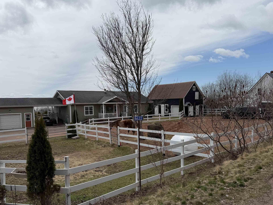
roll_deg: +1.2
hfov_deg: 60.0
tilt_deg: -4.2
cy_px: 117
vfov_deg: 46.7
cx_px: 132
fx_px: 237
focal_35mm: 30
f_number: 1.78
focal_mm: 6.76
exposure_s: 1/9091
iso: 80
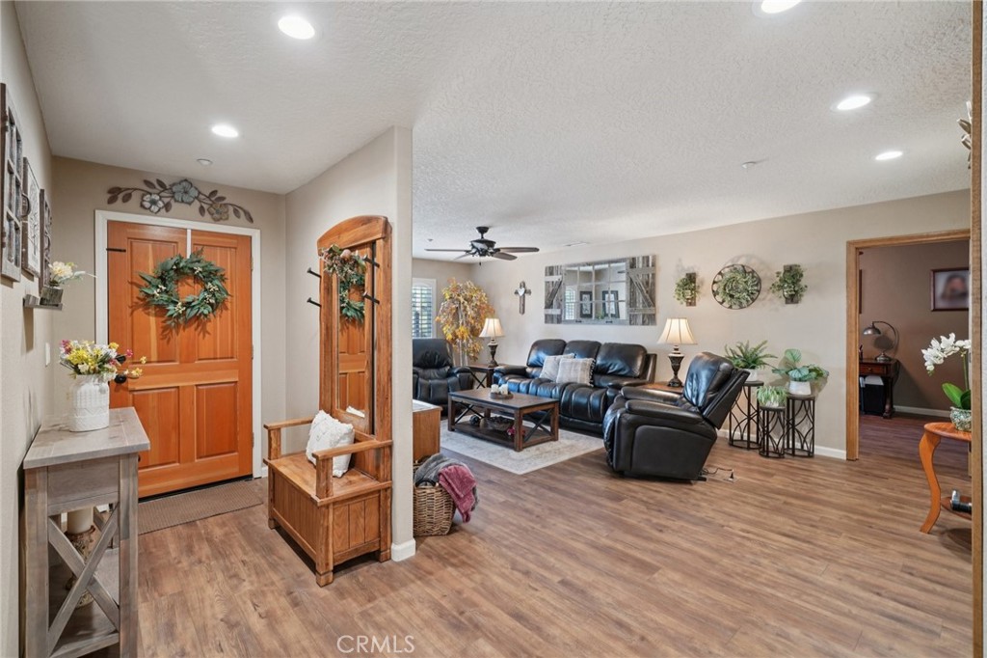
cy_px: 329
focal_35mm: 15
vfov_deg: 77.3
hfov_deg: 100.4
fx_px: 411
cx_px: 494
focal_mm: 15
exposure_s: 1/4
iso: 400
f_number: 8
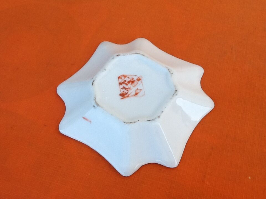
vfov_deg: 32.9
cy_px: 100
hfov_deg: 42.9
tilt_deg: -62.4
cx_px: 133
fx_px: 338
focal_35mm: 44
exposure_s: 1/132
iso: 40
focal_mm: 2.03
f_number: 2.4
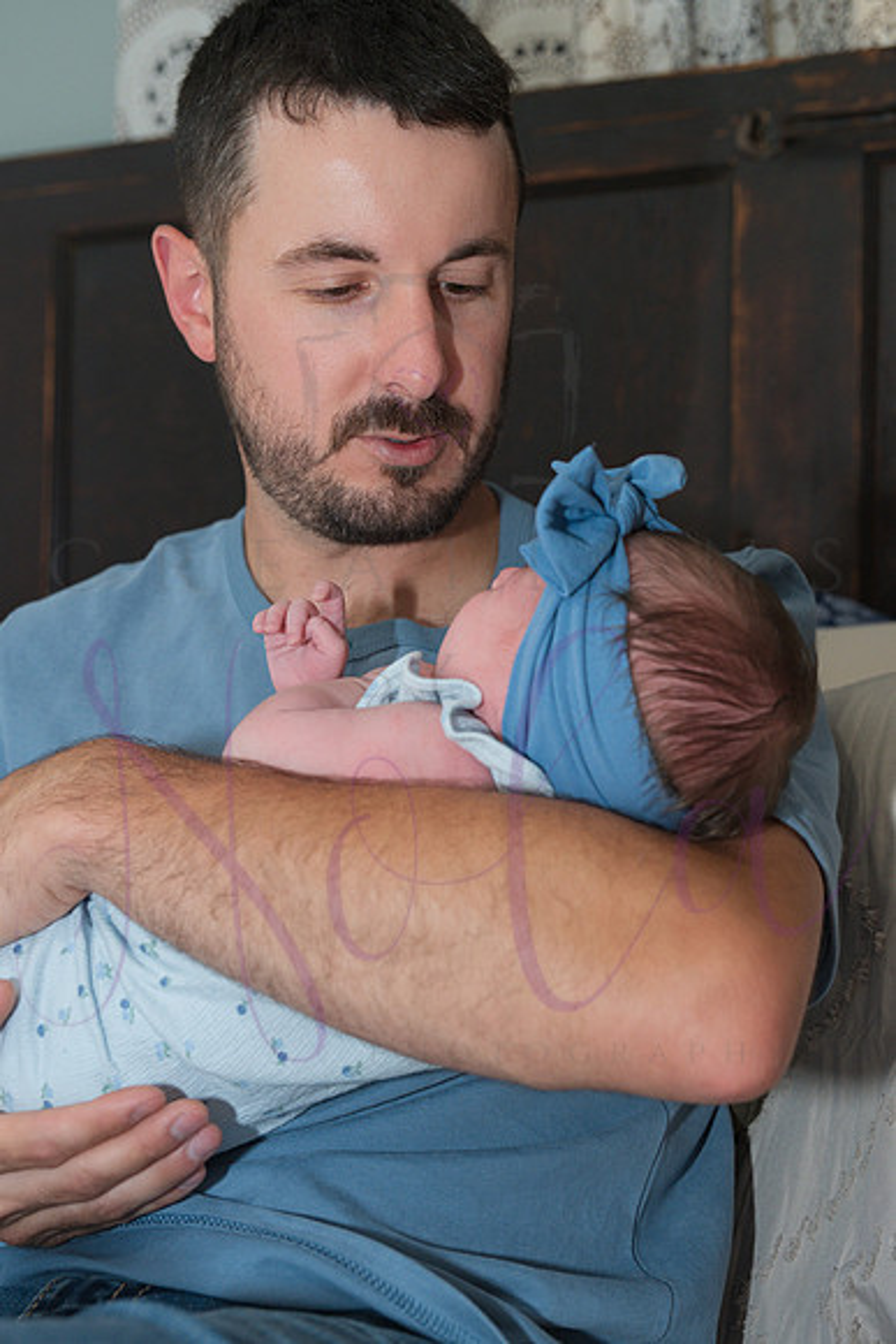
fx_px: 1791
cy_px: 672
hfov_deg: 28.1
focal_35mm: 48
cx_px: 448
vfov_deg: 41.1
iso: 800
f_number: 4.5
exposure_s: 1/200
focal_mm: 48
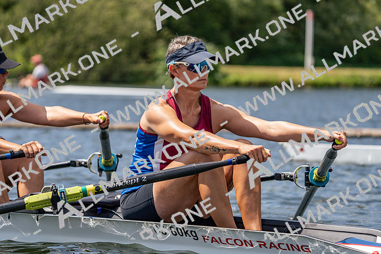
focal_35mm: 236
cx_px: 190
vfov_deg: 5.8
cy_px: 127
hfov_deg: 8.7
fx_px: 2498
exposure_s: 1/2000
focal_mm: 236
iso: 320
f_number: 5.6
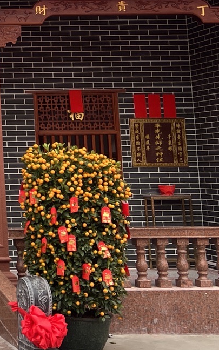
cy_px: 51
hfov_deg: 13.1
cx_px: -232
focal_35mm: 85
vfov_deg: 23.8
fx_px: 812
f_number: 1.5
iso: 50
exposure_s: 1/611
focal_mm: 5.7
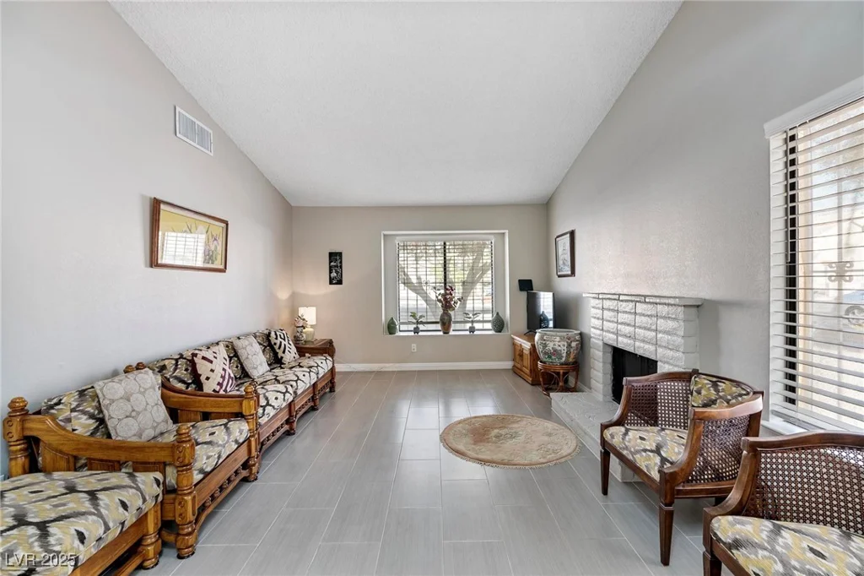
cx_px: 432
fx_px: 384
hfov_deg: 96.8
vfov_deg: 73.7
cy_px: 288
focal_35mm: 16
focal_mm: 16
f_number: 6.3
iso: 320
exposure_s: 1/2.5
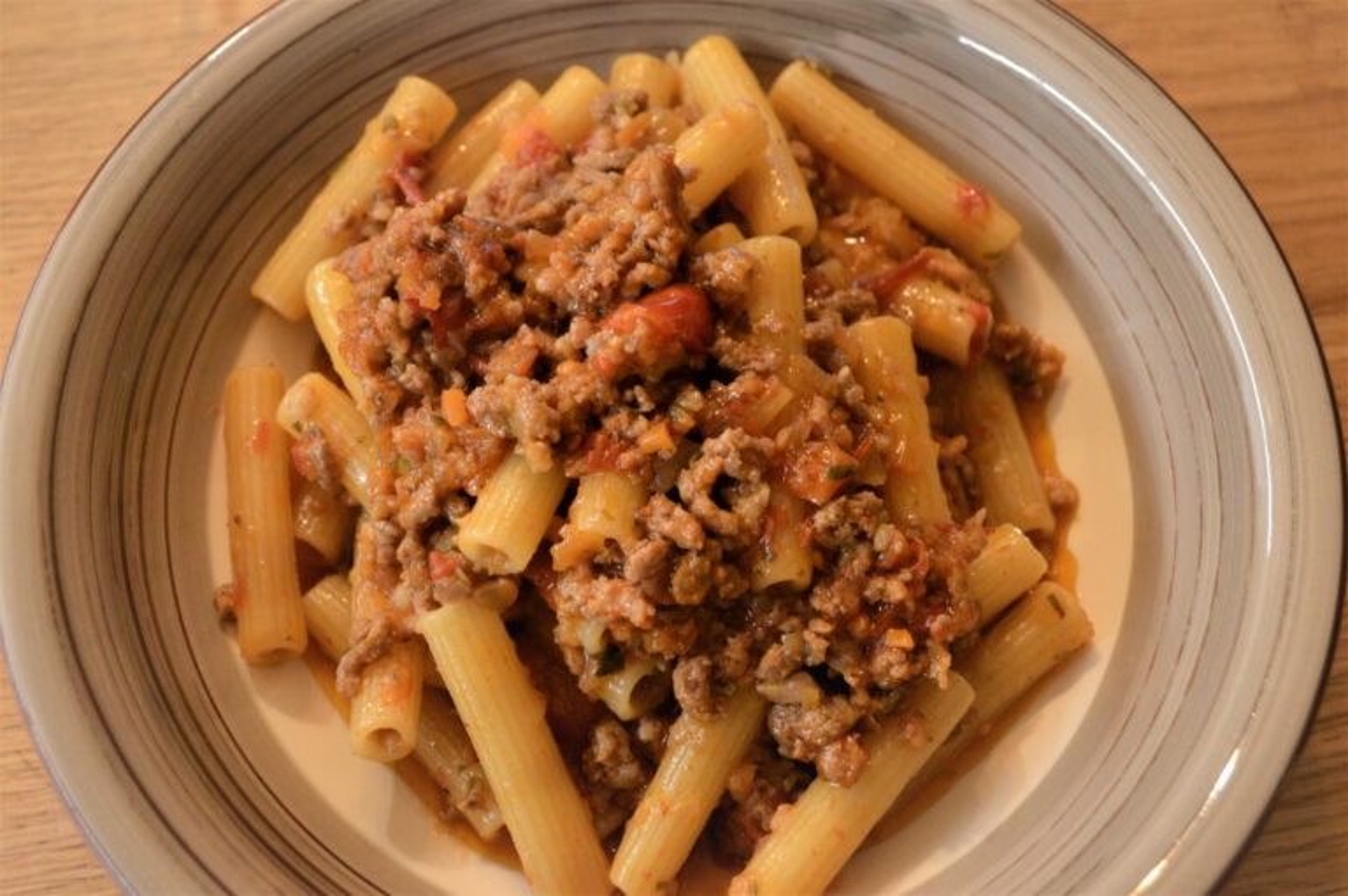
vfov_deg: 31.9
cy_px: 448
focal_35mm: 42
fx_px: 1572
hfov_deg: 46.4
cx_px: 674
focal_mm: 28
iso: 1600
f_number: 4.5
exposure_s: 1/20
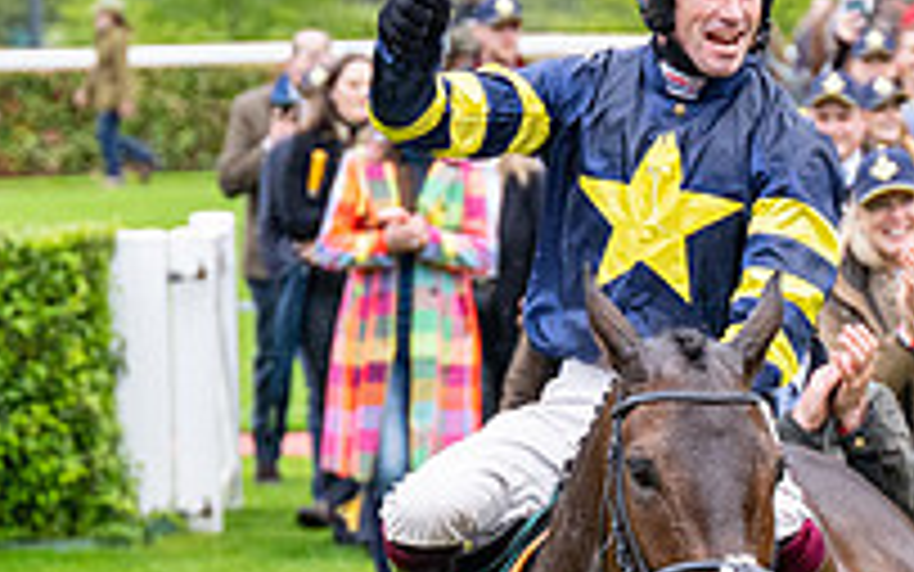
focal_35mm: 360
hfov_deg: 5.8
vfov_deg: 3.6
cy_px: 526
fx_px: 8970
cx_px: 867
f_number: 4
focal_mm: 98
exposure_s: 1/800
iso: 1000
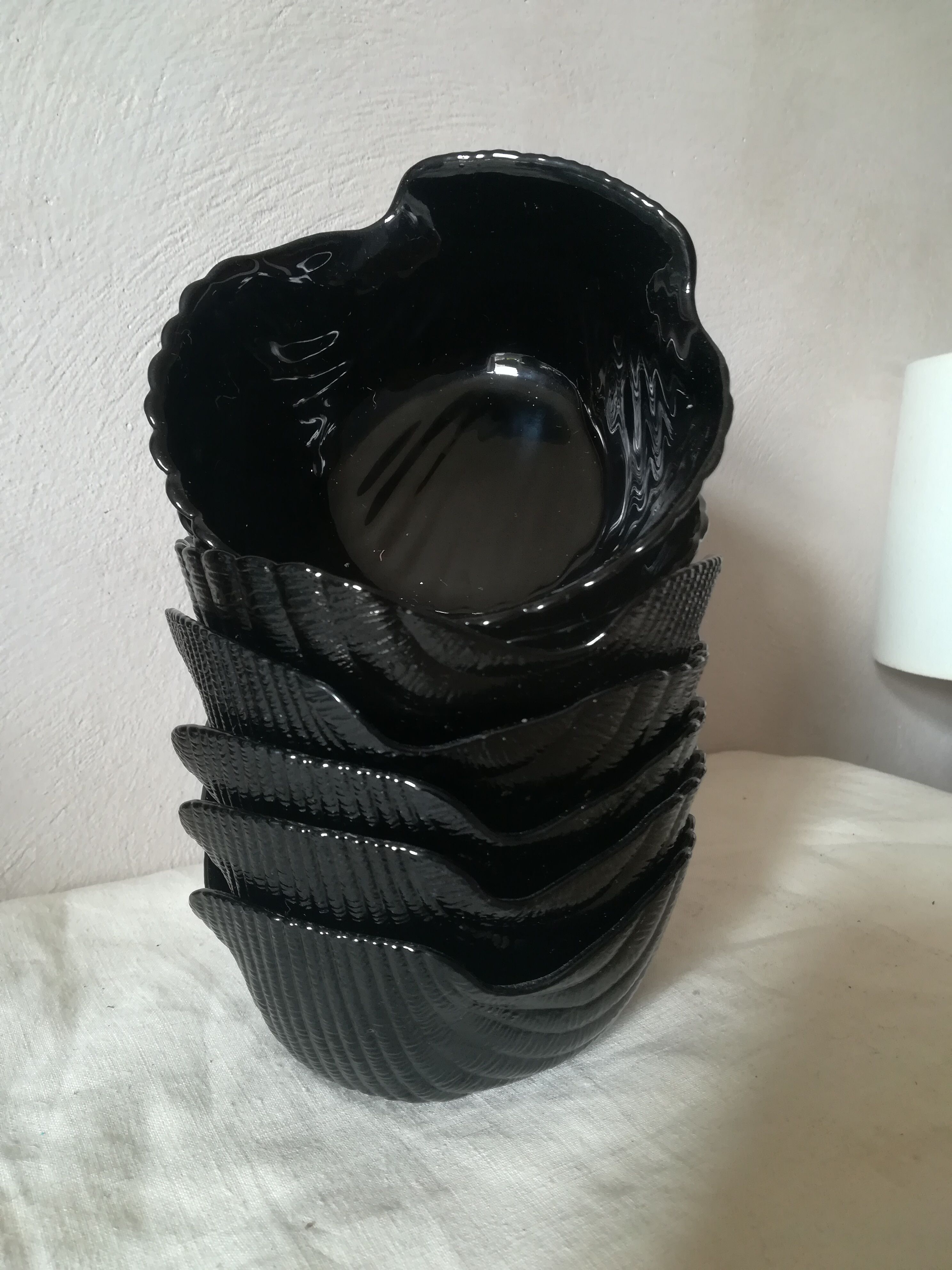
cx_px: 476
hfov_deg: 53.1
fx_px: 953
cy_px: 635
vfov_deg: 67.3
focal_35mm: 26
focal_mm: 3.83
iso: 160
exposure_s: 1/33.3
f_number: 2.2
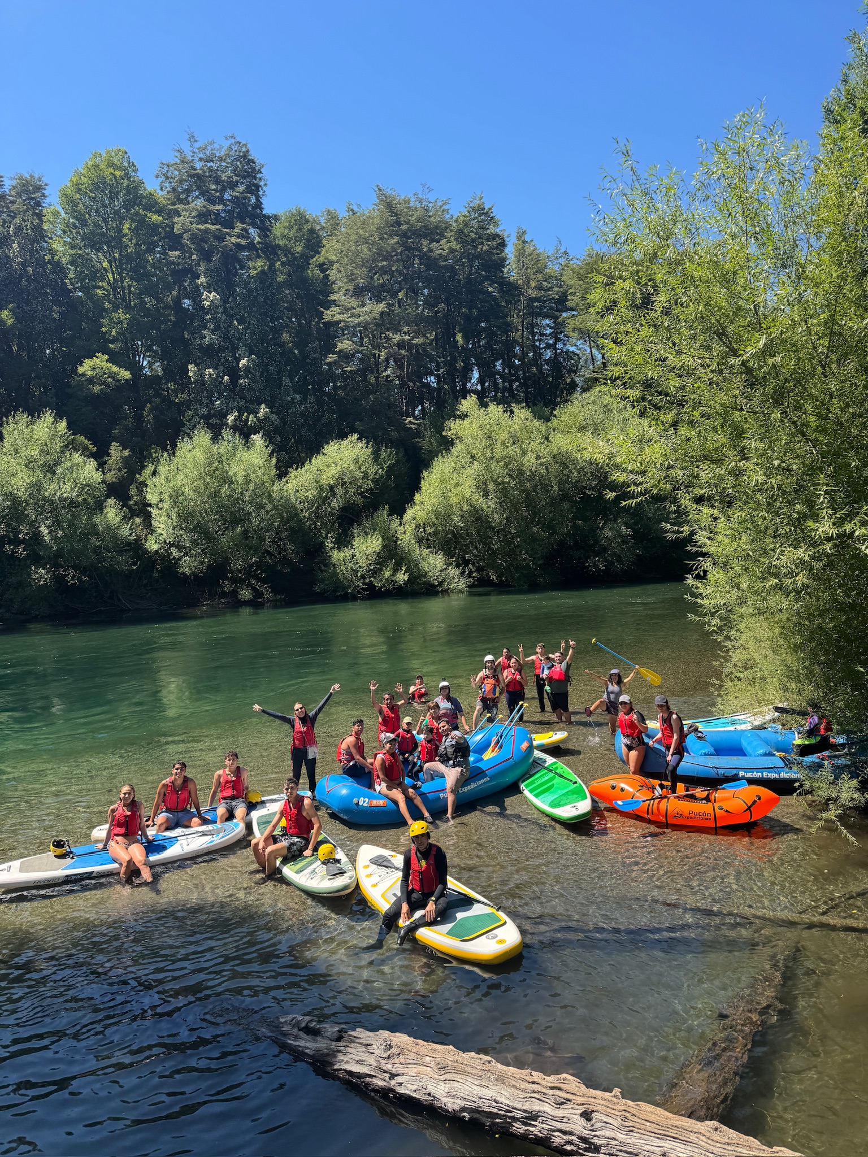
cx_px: 434
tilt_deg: -2.2
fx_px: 802
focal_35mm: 24
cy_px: 578
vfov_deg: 71.6
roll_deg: +1.7
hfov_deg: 56.8
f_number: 1.78
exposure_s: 1/1721
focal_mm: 6.76
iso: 80
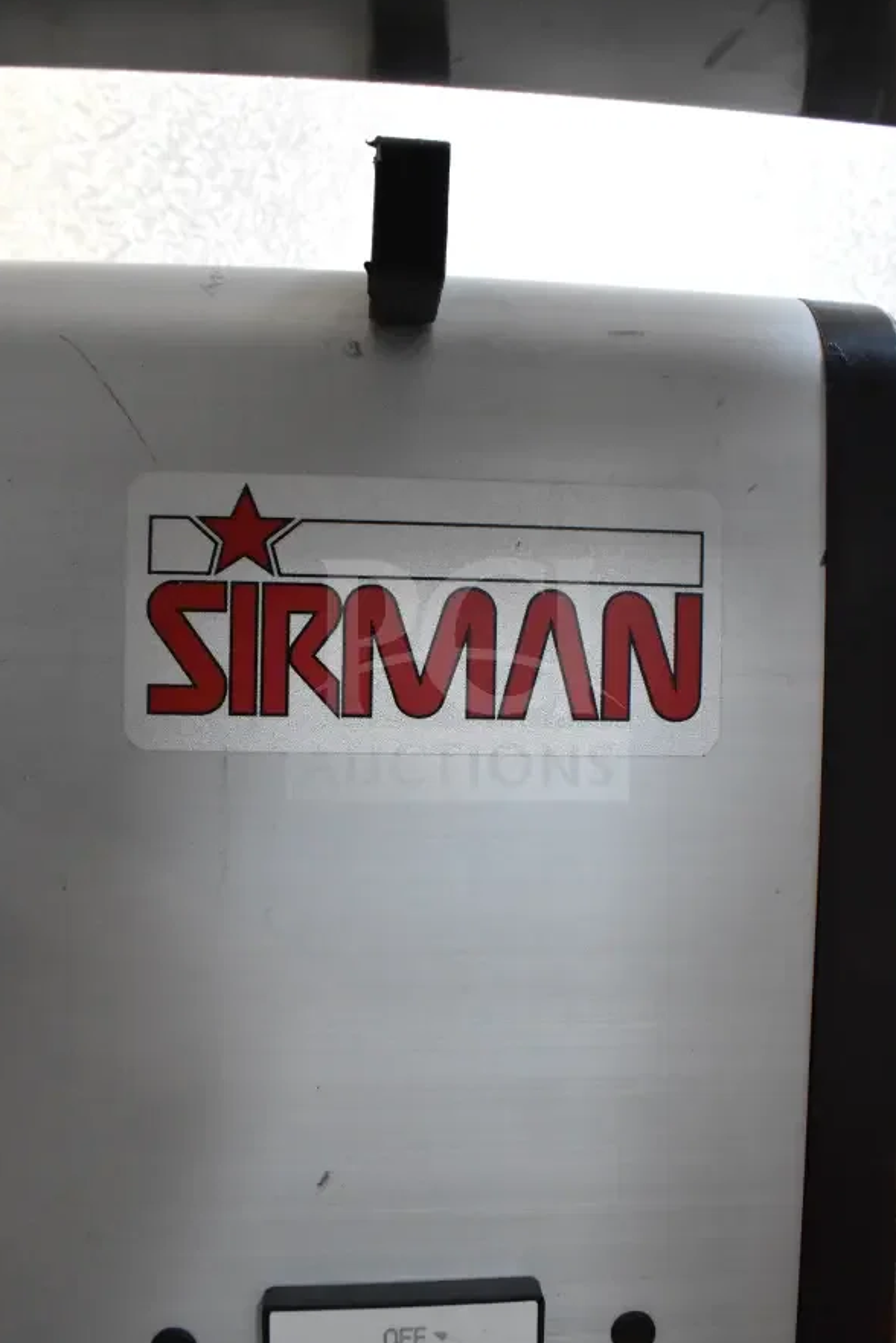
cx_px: 457
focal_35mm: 28
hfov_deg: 46.4
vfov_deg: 65.5
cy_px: 680
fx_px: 1045
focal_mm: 18
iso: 6400
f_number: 6.3
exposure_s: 1/160
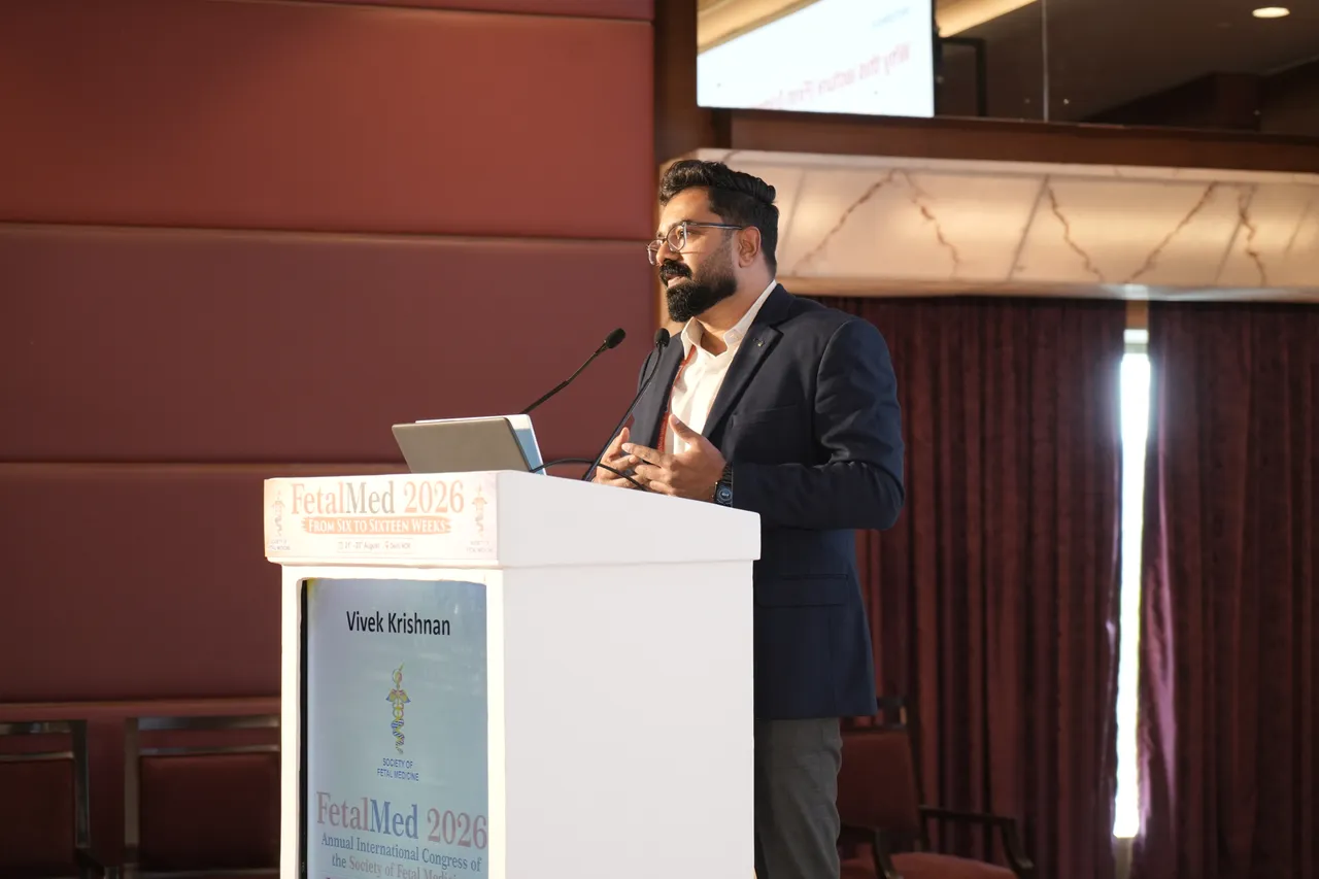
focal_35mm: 70
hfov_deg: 28.8
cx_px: 660
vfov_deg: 19.5
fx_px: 2564
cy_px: 440
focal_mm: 70
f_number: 4
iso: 1600
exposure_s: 1/160
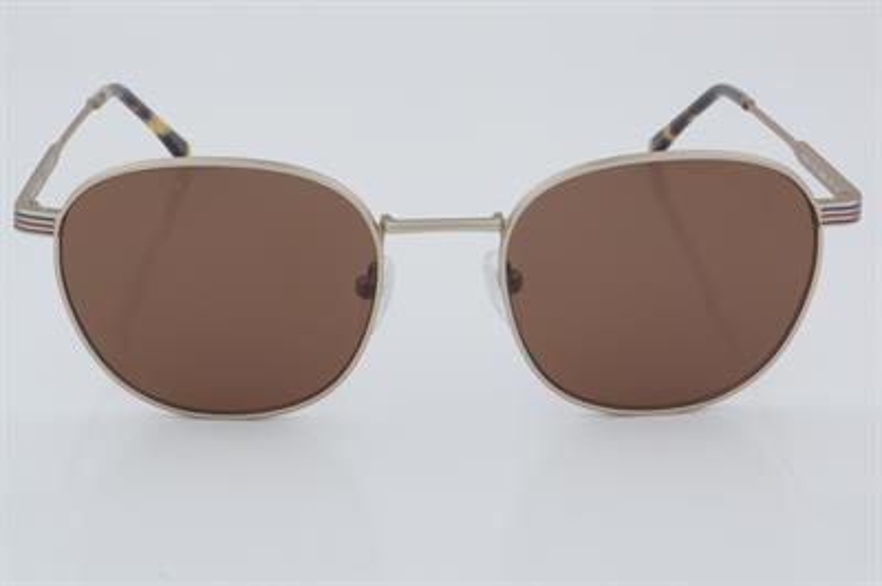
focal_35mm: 82
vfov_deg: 16.5
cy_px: 293
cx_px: 441
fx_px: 2020
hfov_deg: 24.6
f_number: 32
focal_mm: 55
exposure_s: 1/4
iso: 100
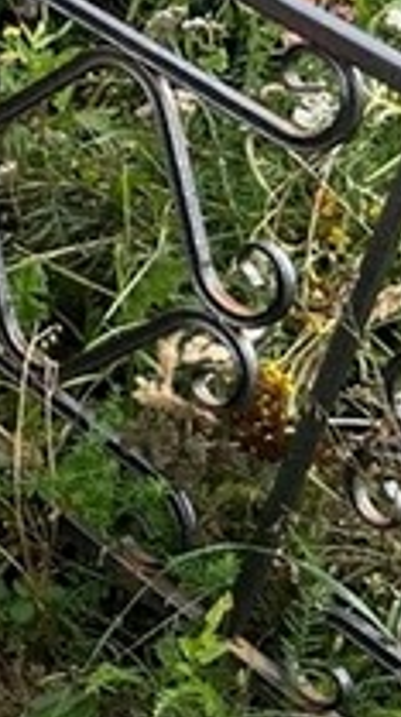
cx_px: -946
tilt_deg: -20.0
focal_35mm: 139
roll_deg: -3.0
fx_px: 2637
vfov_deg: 15.2
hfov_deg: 7.3
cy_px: 31
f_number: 1.5
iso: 50
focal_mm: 5.7
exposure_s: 1/1171
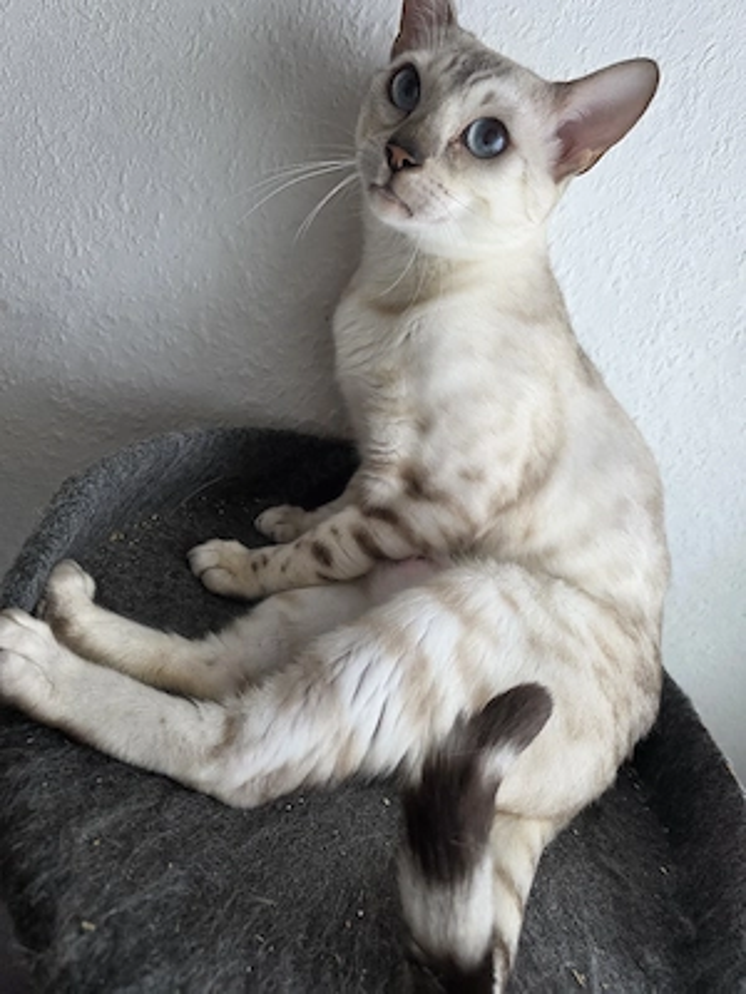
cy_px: 497
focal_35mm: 23
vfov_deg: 73.9
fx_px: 661
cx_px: 373
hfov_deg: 58.9
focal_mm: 6.3
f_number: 1.7
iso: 160
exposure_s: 1/101
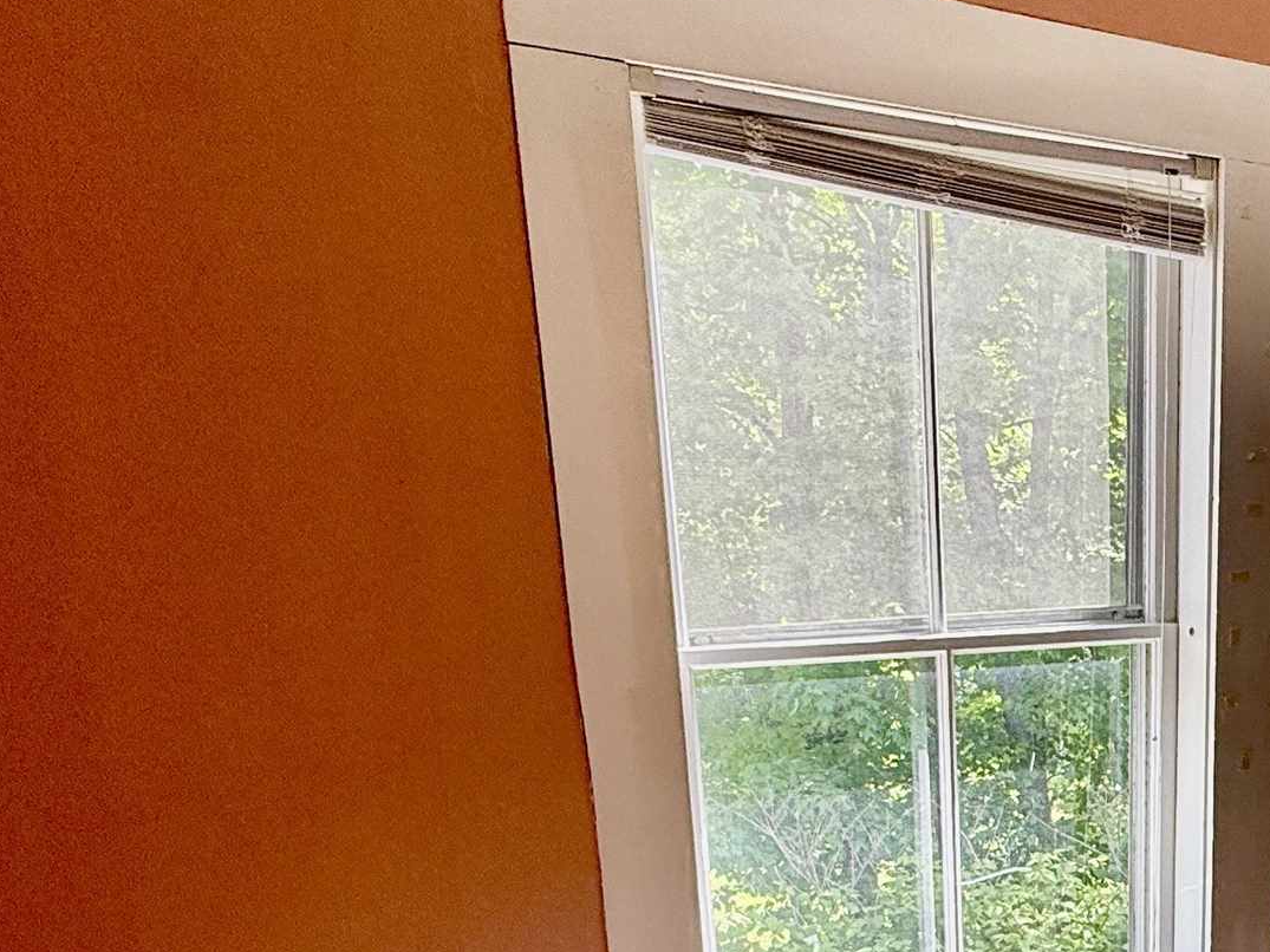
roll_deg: -2.7
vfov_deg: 34.6
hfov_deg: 37.7
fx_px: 1467
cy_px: 795
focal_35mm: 40
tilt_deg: -17.1
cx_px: 1448
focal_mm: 2.22
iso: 50
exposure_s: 1/145
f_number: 2.2
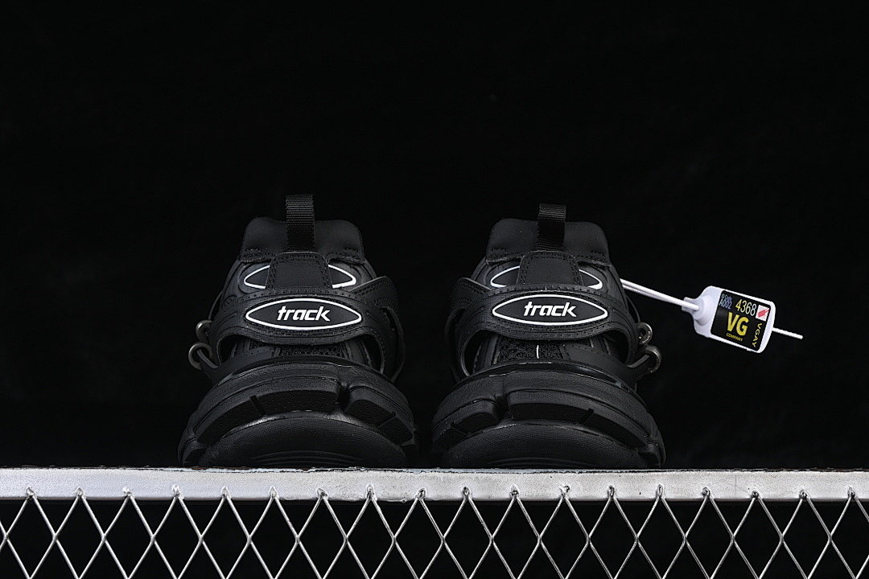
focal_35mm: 75
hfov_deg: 27.0
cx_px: 434
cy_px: 290
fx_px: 1810
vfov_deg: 18.2
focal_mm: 50
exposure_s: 1/60
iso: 160
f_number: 6.3
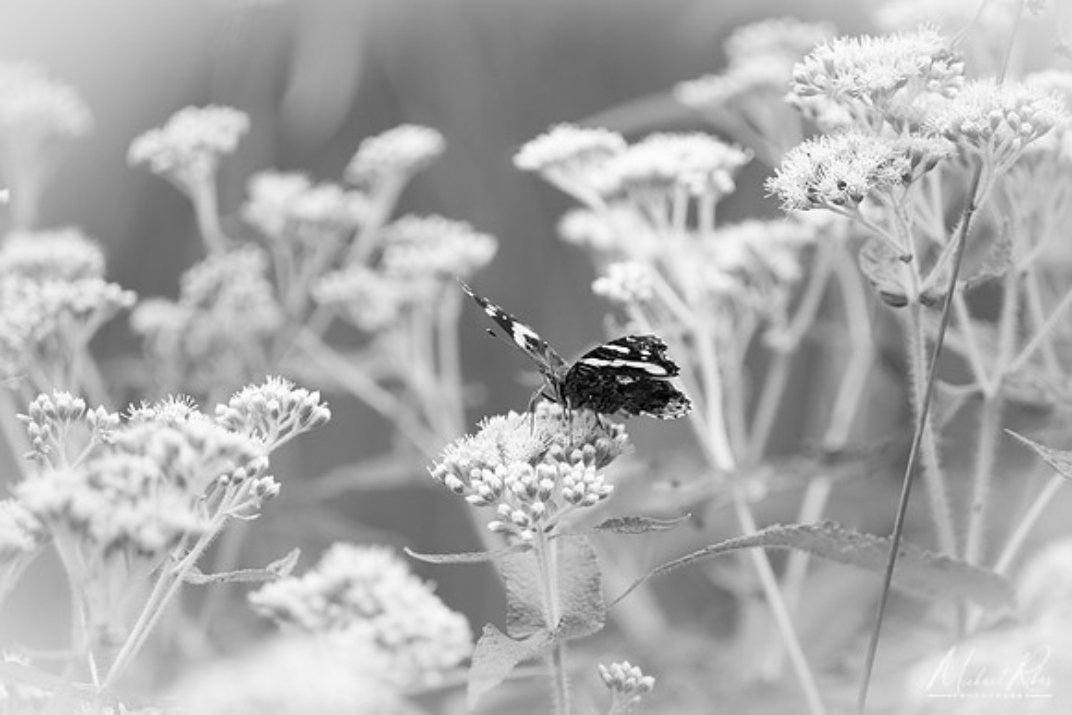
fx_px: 11913
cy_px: 358
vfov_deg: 3.4
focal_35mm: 400
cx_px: 536
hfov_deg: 5.2
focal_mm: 400
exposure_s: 1/750
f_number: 6.3
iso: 400
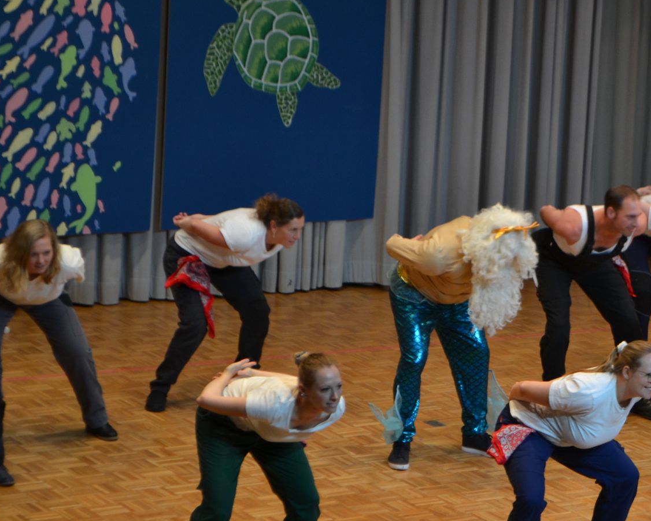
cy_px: 286
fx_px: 2714
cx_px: 587
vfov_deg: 11.0
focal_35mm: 141
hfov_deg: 13.6
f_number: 5.6
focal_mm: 55
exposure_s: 1/80
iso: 400
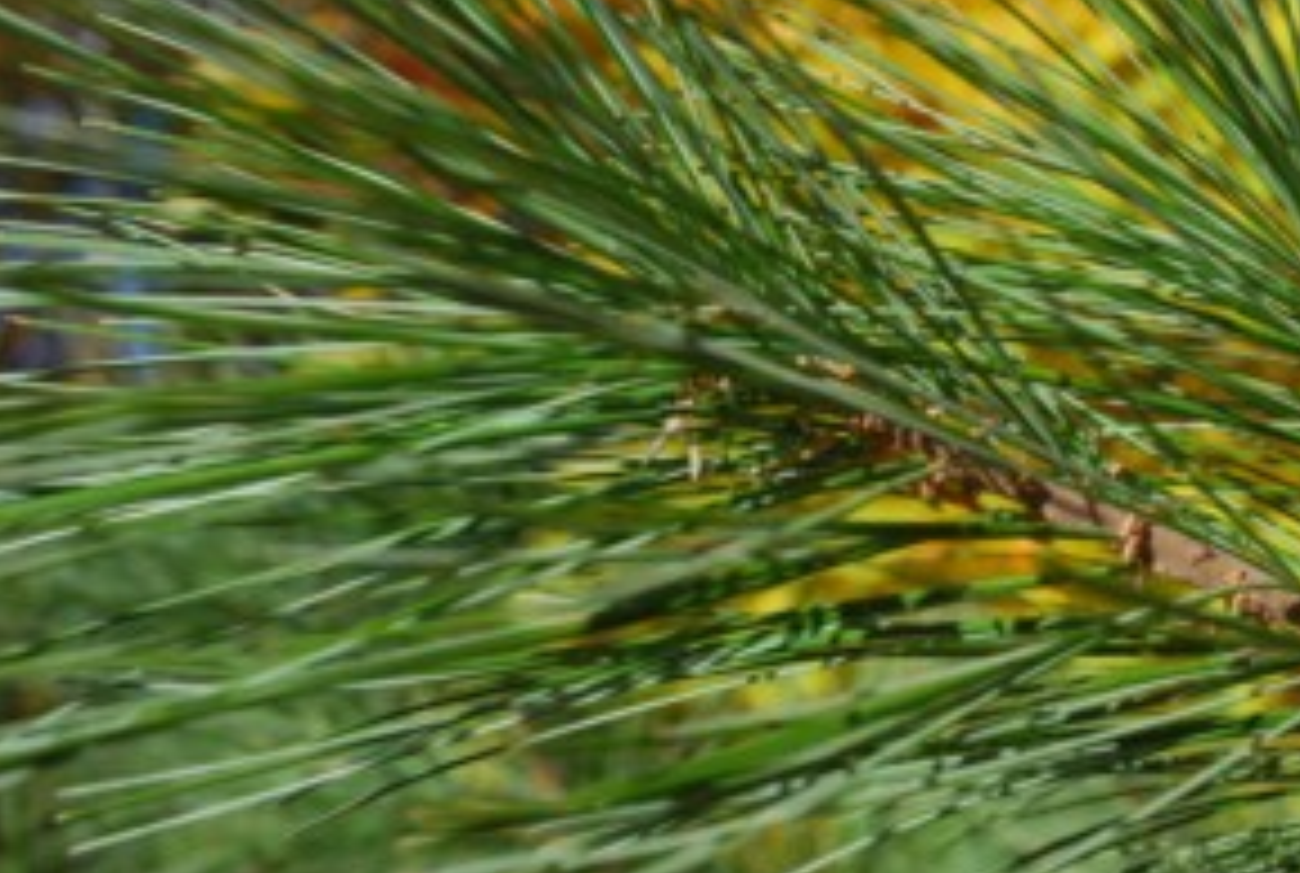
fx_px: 1954
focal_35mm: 54
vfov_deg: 25.2
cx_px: 819
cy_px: 414
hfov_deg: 36.6
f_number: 8
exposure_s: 1/100
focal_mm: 26
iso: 100
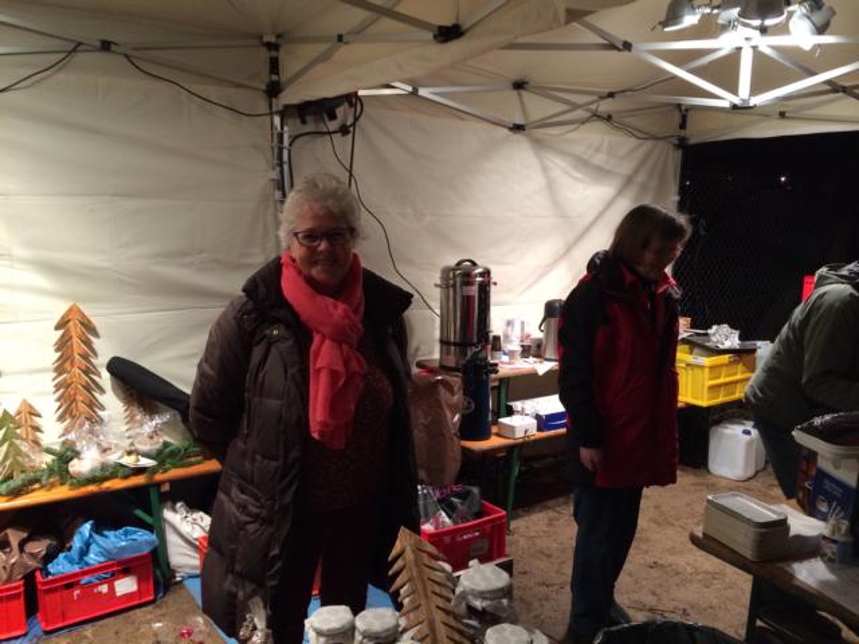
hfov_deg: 61.7
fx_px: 720
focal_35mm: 29
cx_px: 430
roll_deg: -1.6
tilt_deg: -9.9
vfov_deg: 48.2
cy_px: 322
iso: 250
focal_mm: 4.15
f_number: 2.2
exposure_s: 1/33
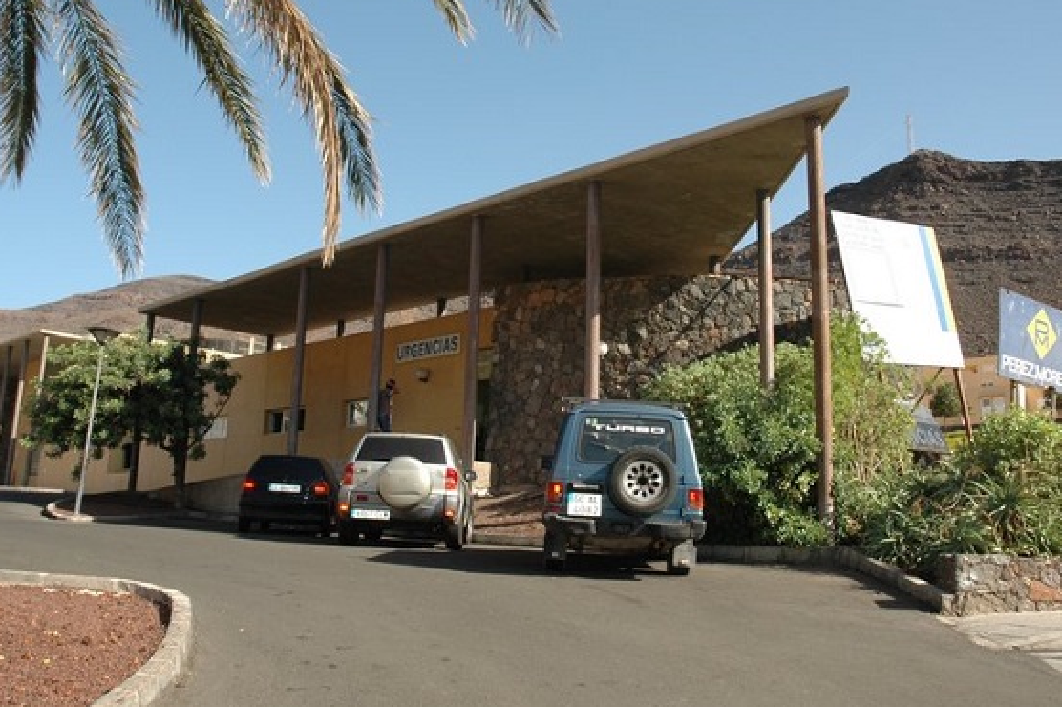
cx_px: 552
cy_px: 311
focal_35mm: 33
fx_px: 973
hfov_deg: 57.2
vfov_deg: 39.9
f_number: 7.1
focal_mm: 18
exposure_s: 1/500
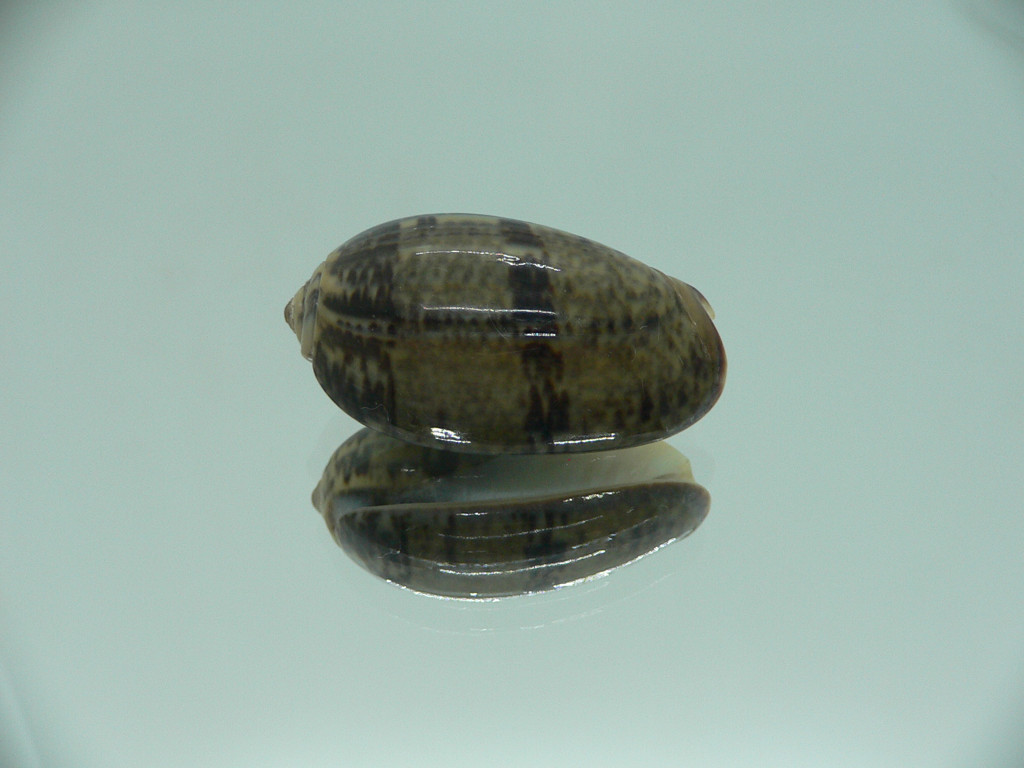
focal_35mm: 35
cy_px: 384
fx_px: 1035
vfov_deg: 40.7
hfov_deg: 52.6
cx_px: 512
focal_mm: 4.6
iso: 100
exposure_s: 1/60
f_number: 2.8
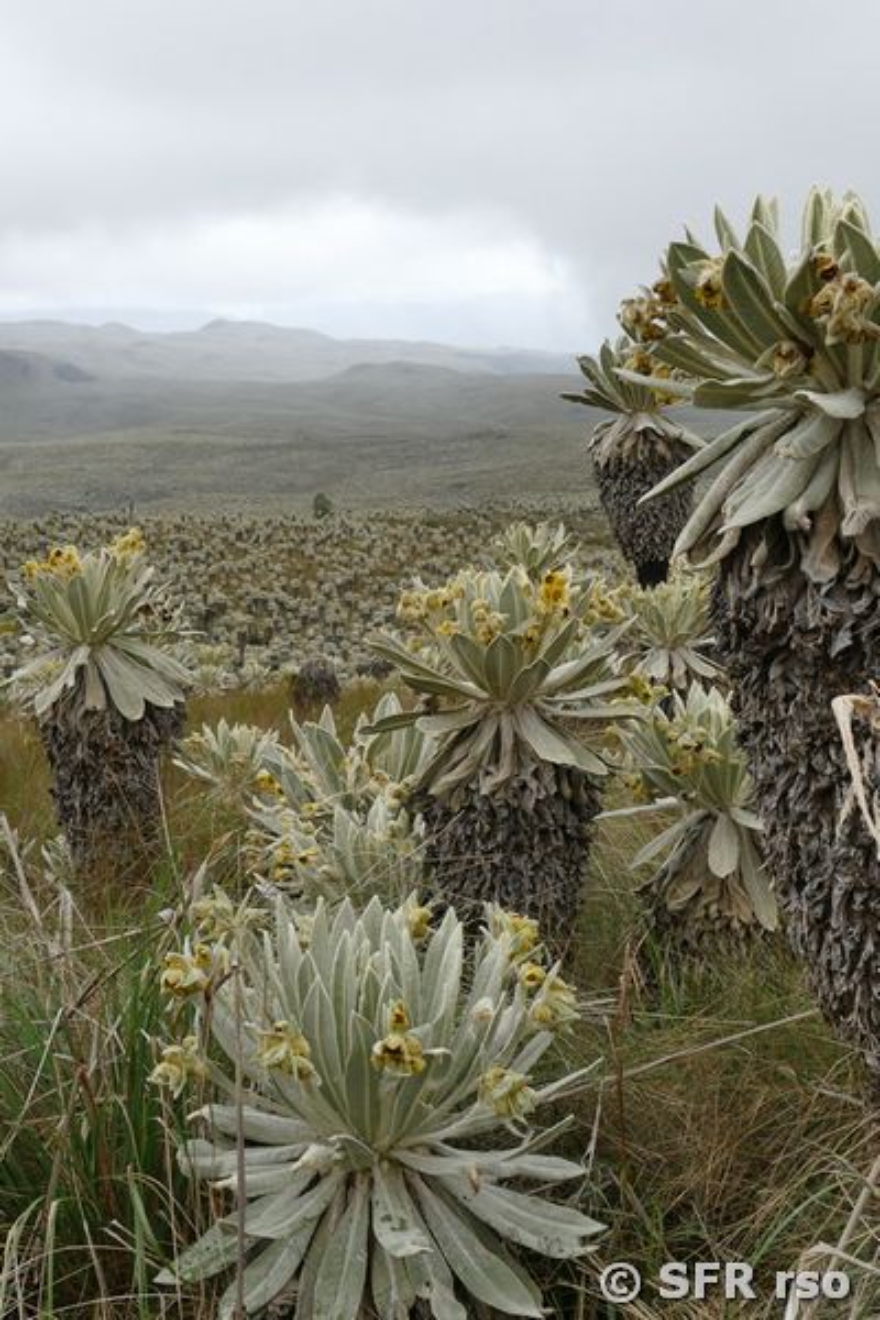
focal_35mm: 51
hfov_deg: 26.5
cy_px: 660
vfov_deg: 38.9
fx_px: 1870
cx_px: 440
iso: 200
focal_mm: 18.77
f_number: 7.1
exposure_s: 1/200
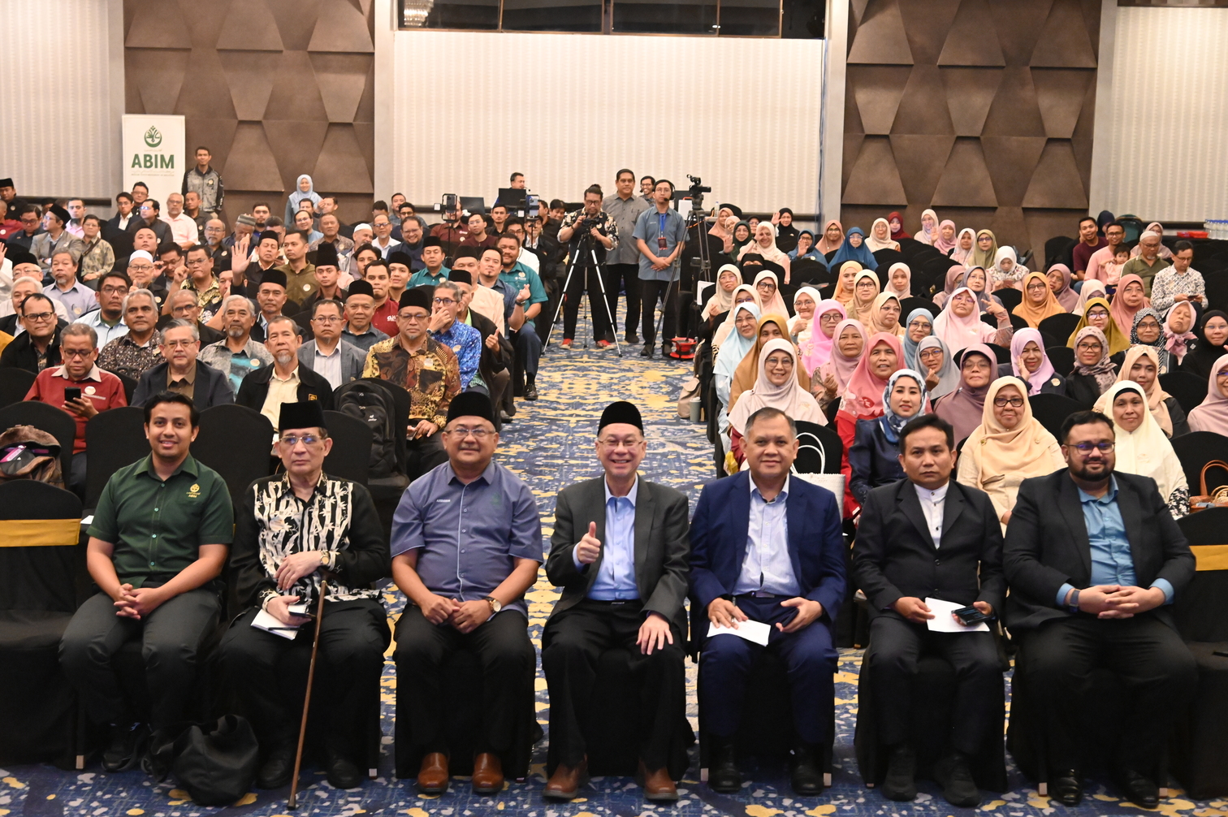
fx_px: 1875
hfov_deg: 36.3
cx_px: 614
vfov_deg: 24.6
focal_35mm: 55
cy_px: 408
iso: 10000
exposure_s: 1/100
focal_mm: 55
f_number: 5
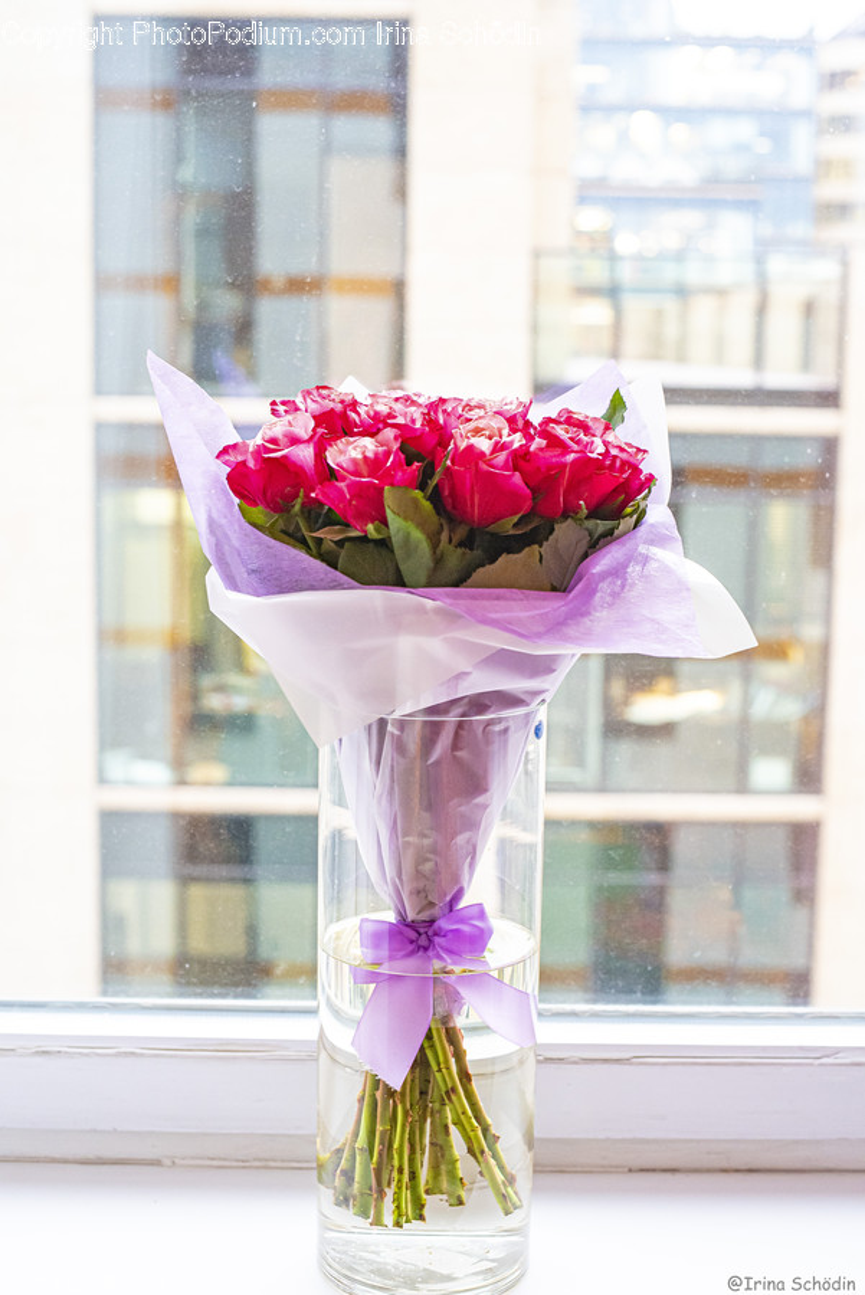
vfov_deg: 39.6
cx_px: 432
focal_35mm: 50
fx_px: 1800
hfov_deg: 27.0
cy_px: 648
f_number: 5
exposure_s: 1/40
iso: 1600
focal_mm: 50
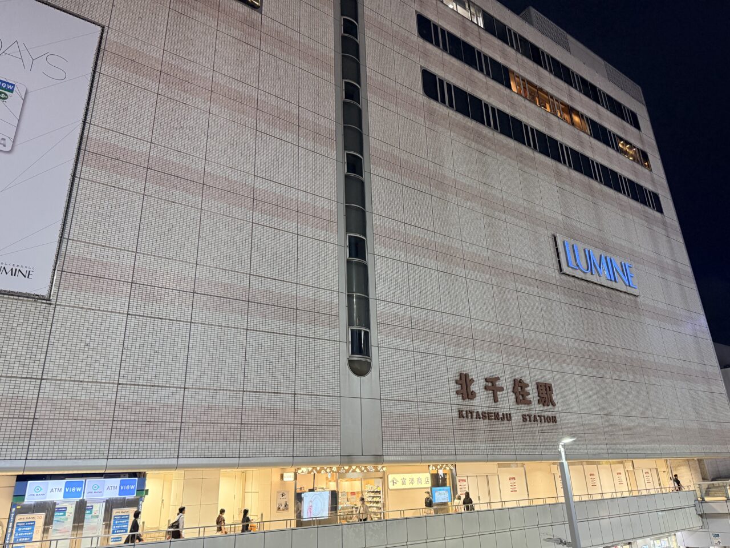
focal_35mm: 24
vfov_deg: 56.8
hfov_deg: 71.6
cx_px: 365
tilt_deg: +22.7
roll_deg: +2.2
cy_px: 274
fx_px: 506
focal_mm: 6.76
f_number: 1.78
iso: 320
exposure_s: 1/50
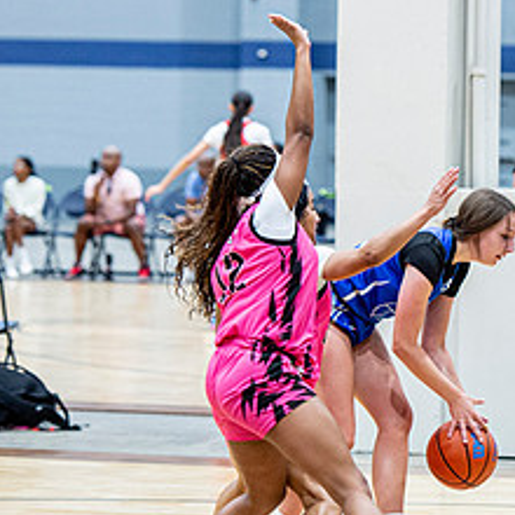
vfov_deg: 7.4
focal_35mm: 235
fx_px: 3956
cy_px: 204
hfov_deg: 7.4
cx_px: 283
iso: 2000
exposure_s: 1/400
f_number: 2.8
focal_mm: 105
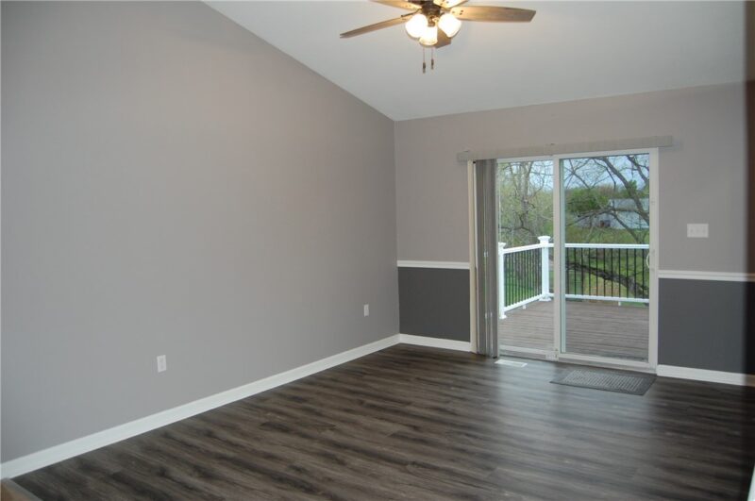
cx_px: 378
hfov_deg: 67.5
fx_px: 565
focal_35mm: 27
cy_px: 250
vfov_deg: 47.8
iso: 400
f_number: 3.5
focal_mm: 18
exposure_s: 1/60
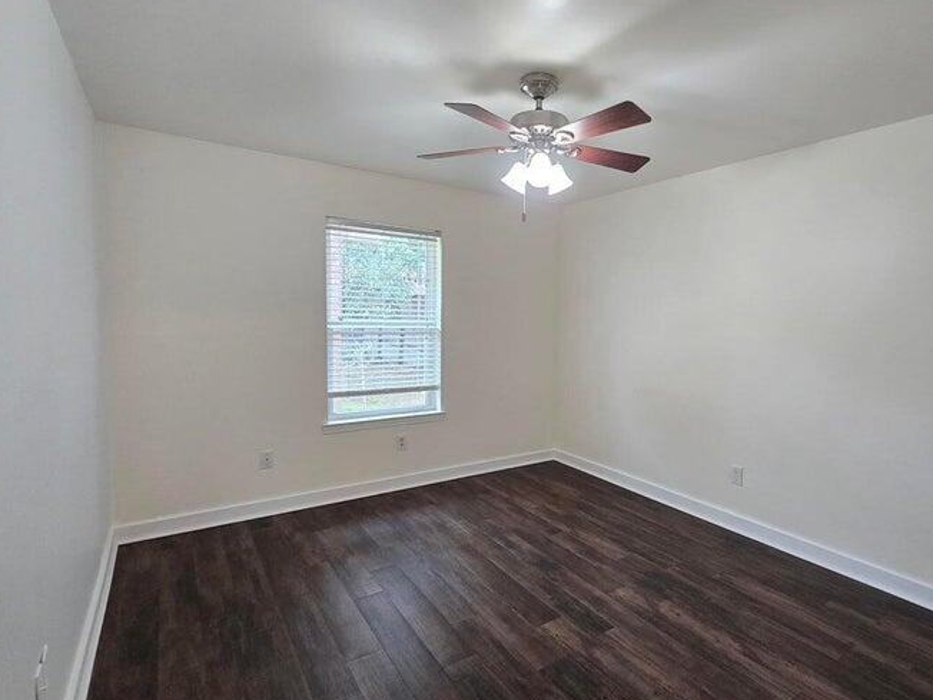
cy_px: 352
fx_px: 458
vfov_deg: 74.7
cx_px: 544
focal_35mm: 17
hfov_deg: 90.2
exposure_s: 1/60
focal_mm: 2.2
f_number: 2.2
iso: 500
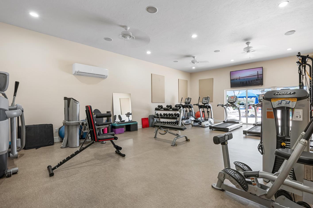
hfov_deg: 93.2
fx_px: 148
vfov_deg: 70.4
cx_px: 166
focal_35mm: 17
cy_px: 104
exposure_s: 1/13
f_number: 9
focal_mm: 15
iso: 400
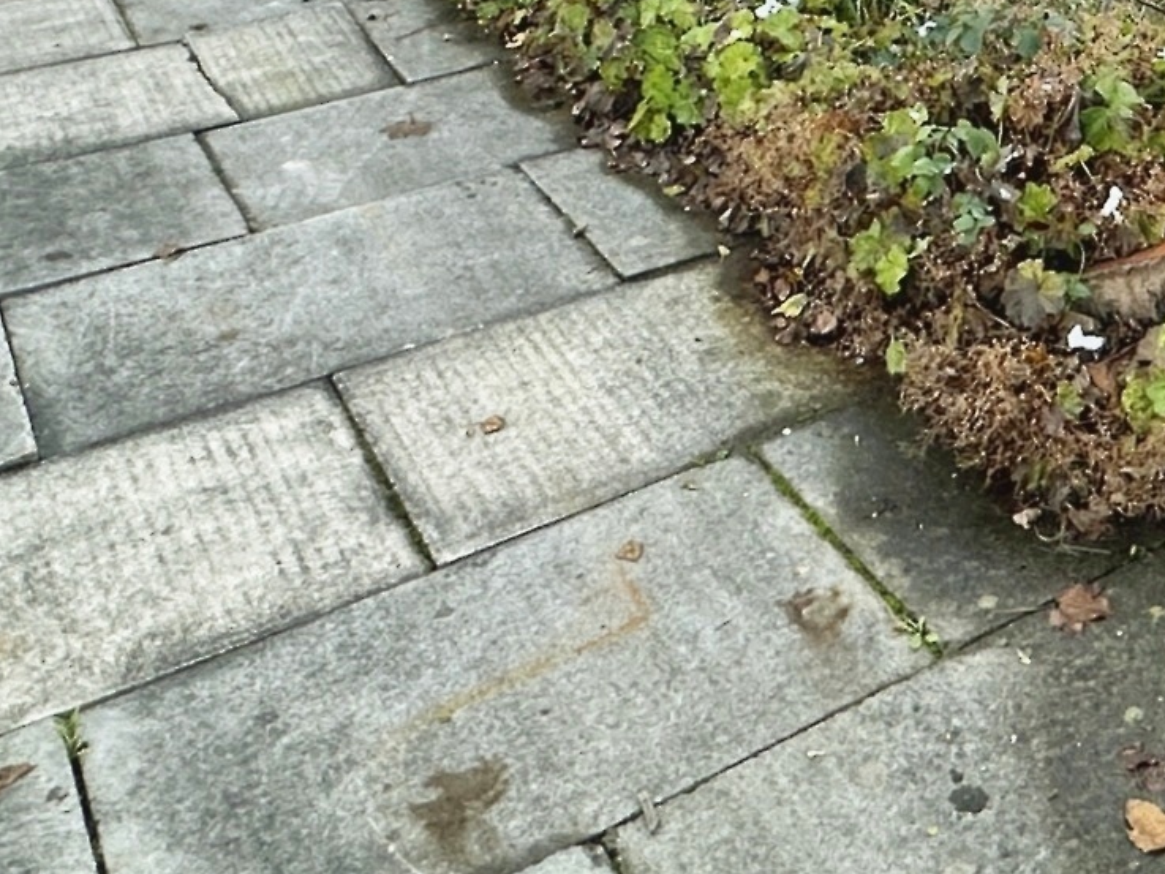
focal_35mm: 55
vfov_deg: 19.3
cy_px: -740
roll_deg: +0.8
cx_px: 1189
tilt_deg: +0.8
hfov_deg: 32.0
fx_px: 1851
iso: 40
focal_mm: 2.22
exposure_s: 1/99
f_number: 2.2
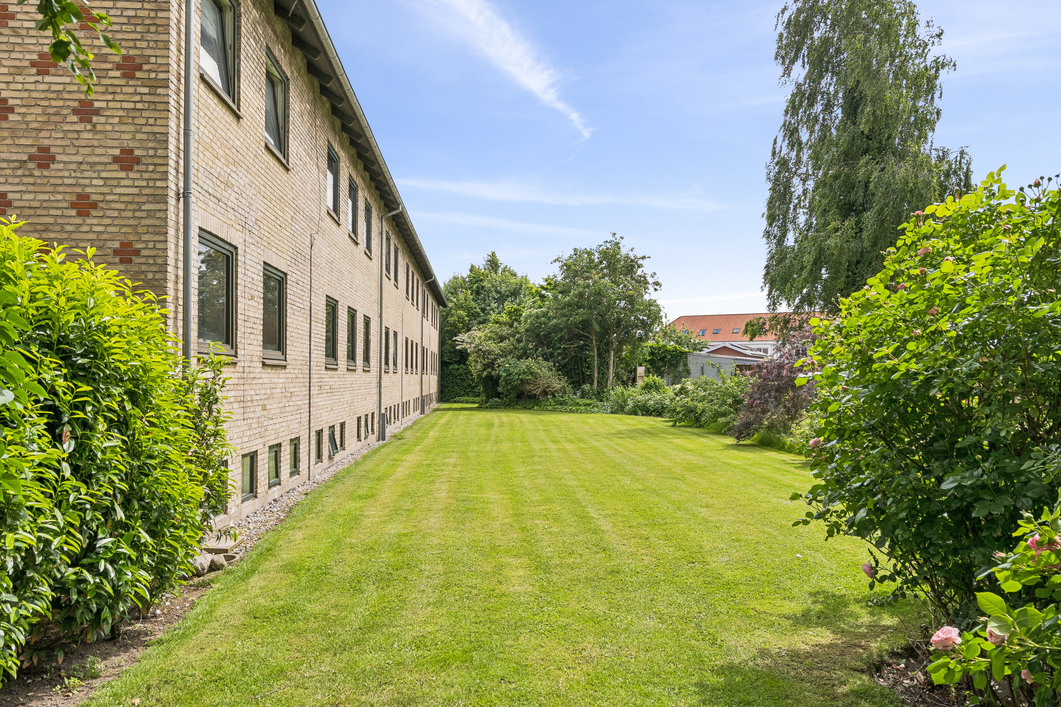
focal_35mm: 24
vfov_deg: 53.1
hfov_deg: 73.7
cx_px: 530
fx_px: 707
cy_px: 354
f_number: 7.1
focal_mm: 16
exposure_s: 1/1250
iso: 800
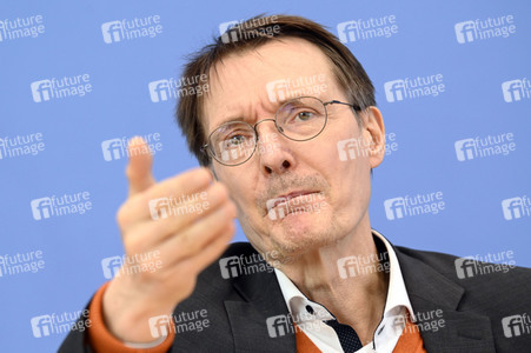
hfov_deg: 11.8
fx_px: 2579
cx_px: 266
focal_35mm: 175
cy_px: 176
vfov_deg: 7.8
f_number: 4.5
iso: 2500
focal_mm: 175
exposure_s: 1/800
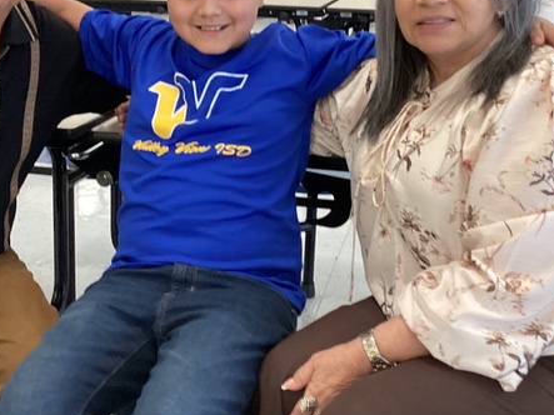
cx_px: 231
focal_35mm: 56
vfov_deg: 25.9
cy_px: 126
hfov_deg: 34.3
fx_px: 896
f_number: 2.4
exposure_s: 1/50
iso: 320
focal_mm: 3.3
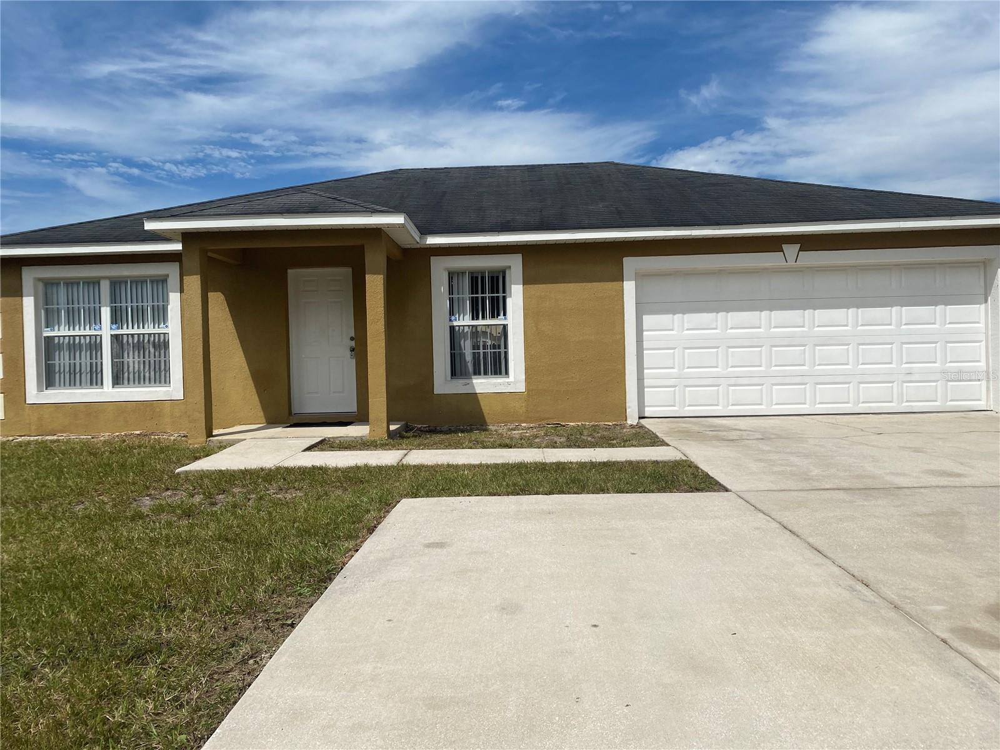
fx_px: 751
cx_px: 500
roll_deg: +1.3
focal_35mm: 26
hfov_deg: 67.3
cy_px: 375
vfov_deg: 53.1
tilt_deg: -0.1
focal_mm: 4.25
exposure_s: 1/6410
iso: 32
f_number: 1.8
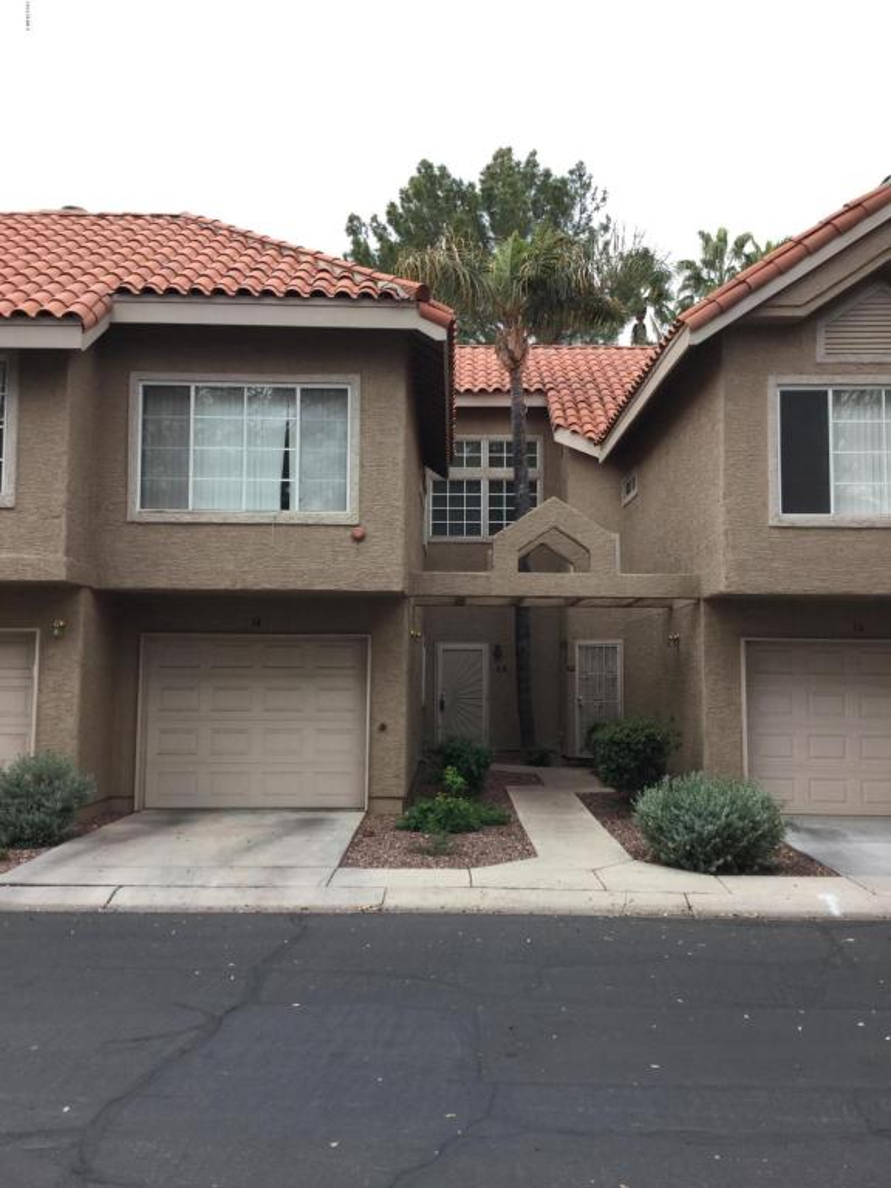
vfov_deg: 58.4
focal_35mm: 31
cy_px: 594
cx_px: 446
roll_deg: +0.0
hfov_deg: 45.4
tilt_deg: +3.4
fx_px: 1064
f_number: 2.4
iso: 25
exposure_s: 1/153
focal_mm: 3.3
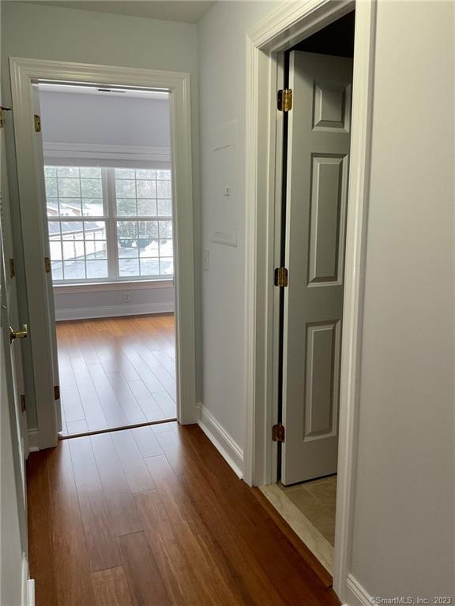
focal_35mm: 29
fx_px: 508
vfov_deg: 61.7
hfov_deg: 48.2
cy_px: 303
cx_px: 228
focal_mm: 3
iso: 64
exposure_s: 1/120
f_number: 1.8
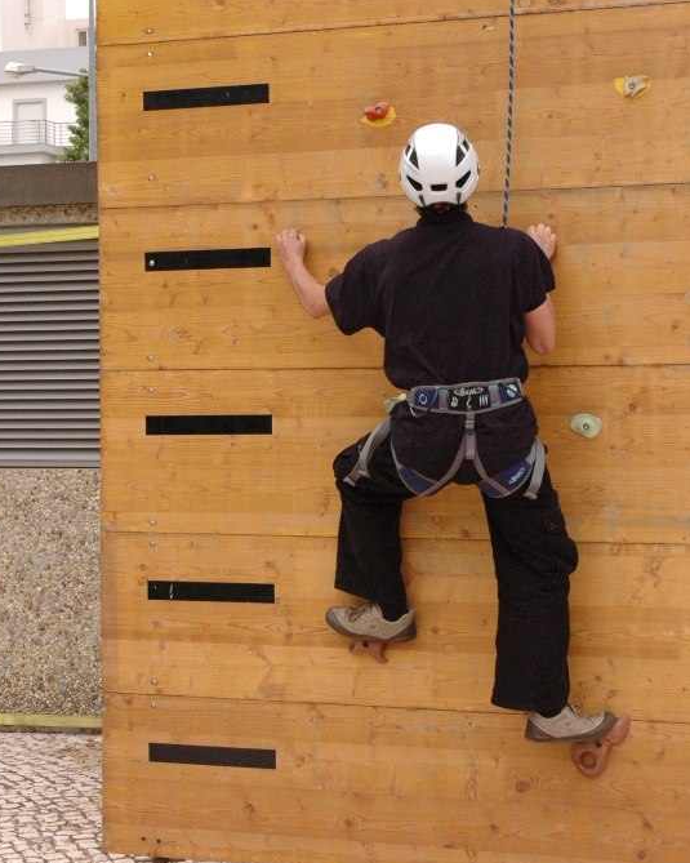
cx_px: 458
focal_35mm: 67
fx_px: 1703
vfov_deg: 28.4
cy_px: 433
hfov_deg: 22.8
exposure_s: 1/400
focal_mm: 31
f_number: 10
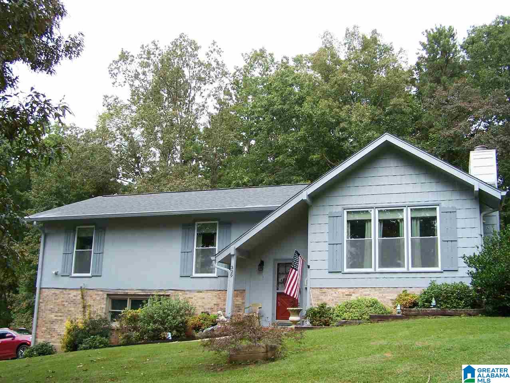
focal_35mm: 38
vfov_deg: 37.8
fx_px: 560
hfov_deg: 48.9
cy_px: 192
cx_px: 255
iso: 80
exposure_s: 1/400
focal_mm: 6.3
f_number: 2.8
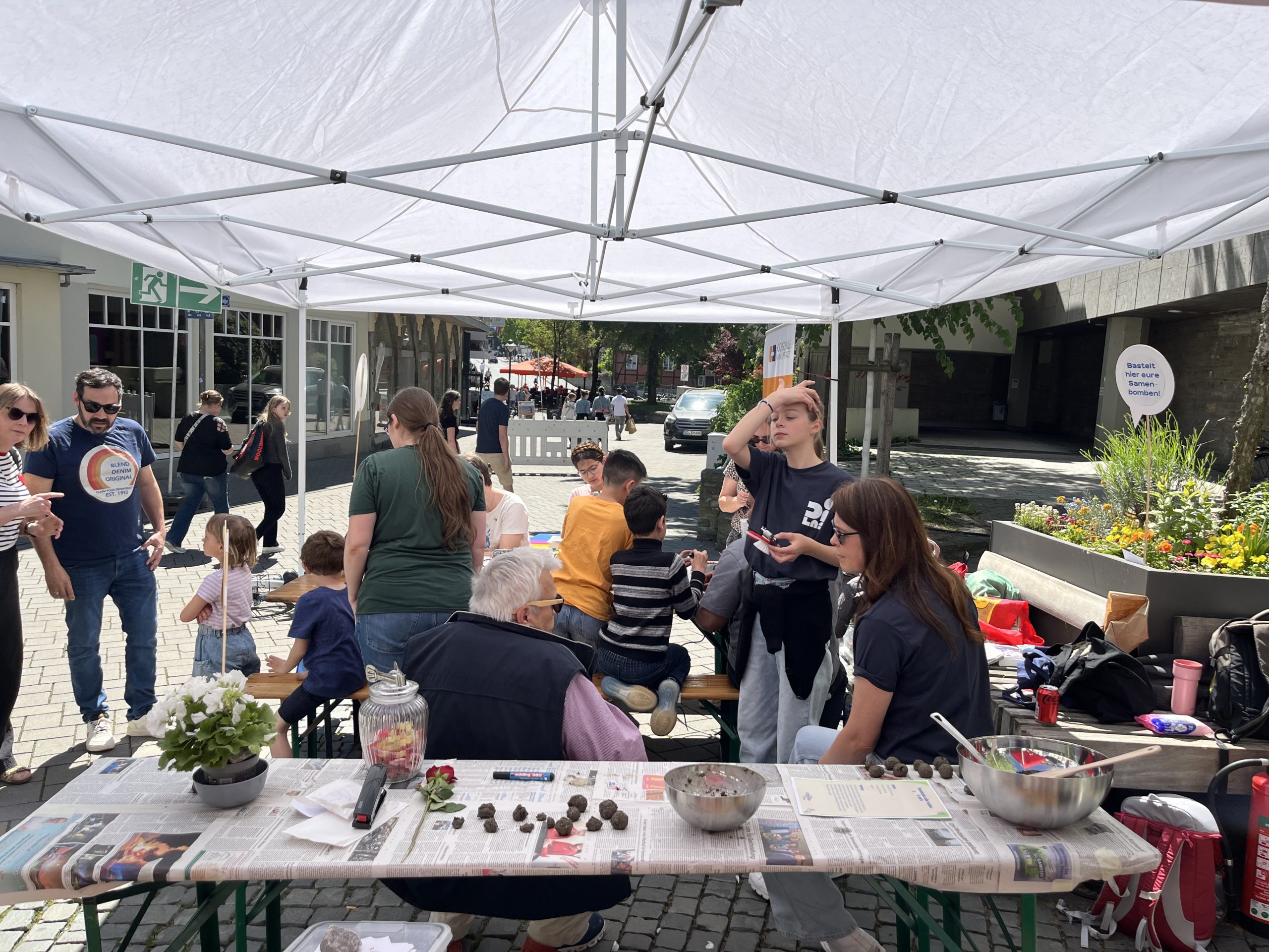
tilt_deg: -6.9
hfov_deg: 67.3
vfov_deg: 53.1
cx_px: 634
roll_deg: -3.7
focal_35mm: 26
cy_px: 476
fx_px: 953
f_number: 1.6
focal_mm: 5.1
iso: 50
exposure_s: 1/2755
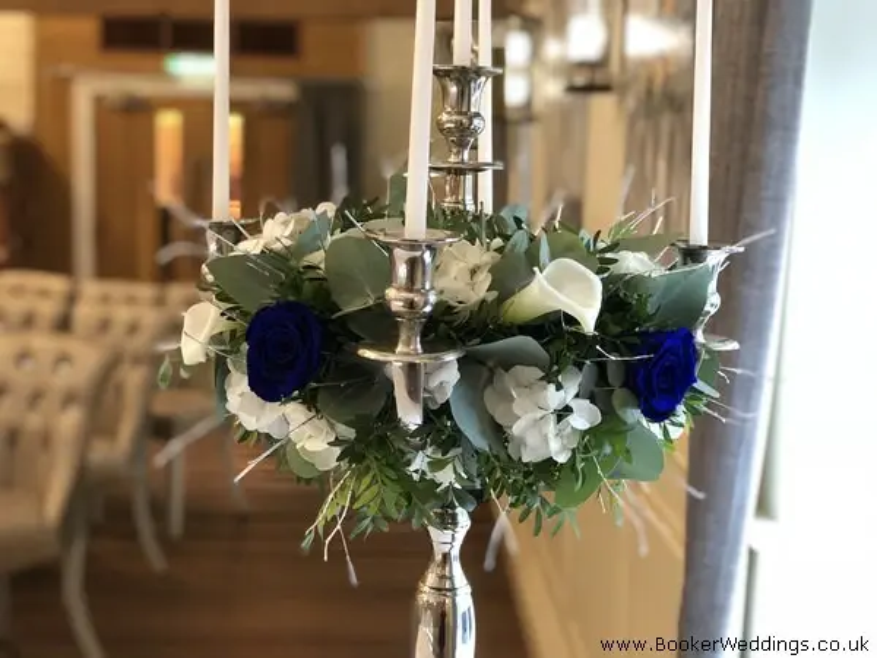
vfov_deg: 28.0
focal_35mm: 52
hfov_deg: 36.8
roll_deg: -0.5
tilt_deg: -6.4
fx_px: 1317
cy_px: 329
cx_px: 438
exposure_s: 1/14
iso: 160
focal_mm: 6
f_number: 2.4
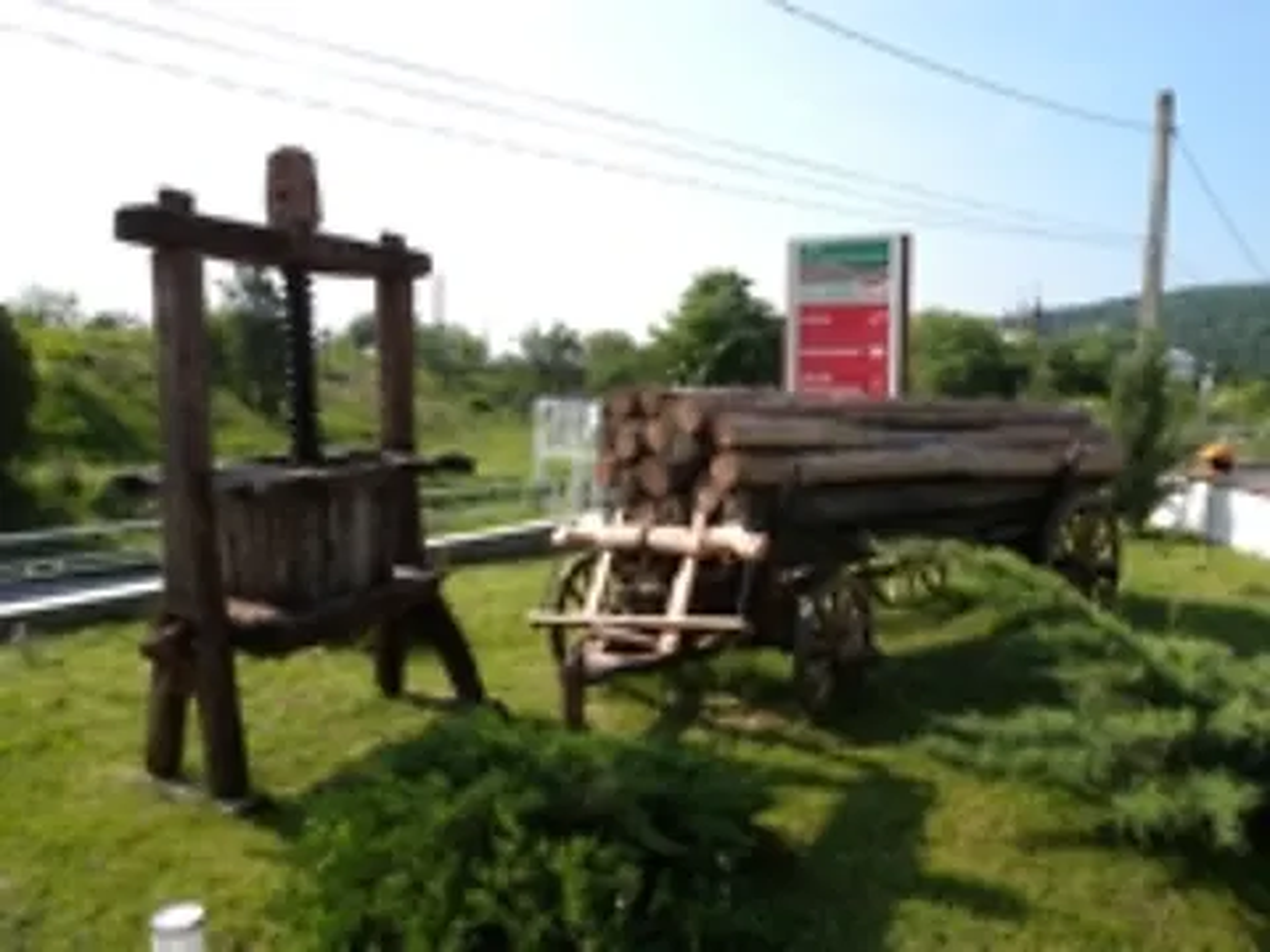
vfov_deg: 49.7
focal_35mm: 28
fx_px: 1027
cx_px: 635
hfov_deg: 63.4
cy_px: 476
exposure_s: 1/236
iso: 64
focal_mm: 6
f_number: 5.1
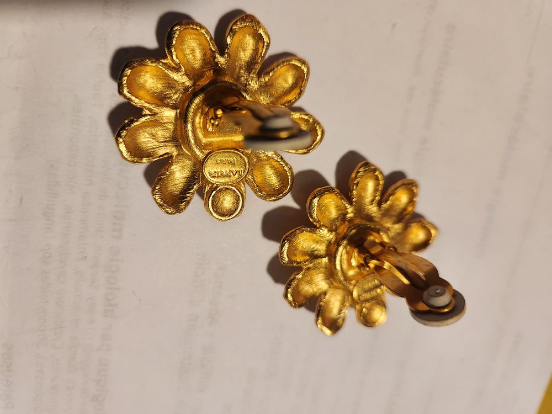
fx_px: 367
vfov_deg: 58.9
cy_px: 207
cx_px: 276
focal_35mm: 23
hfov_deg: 73.9
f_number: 1.8
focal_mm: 5.4
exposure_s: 1/100
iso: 320
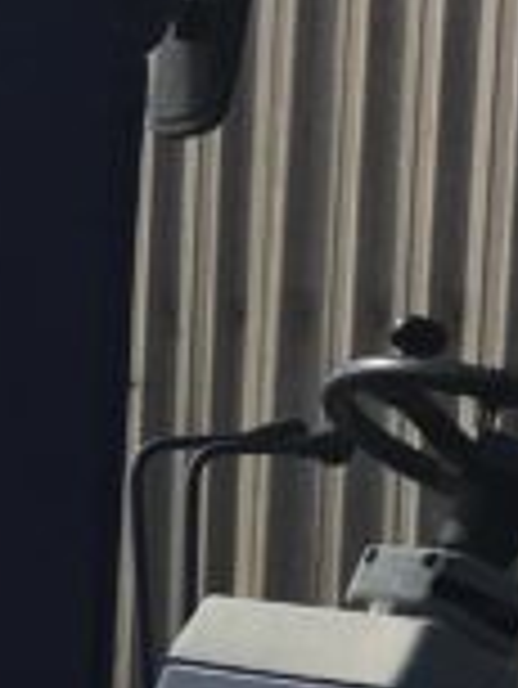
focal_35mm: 194
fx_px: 3865
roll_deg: +0.9
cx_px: -937
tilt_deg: -9.8
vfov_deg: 10.0
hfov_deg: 7.0
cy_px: 886
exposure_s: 1/2564
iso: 25
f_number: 2.2
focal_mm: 4.15
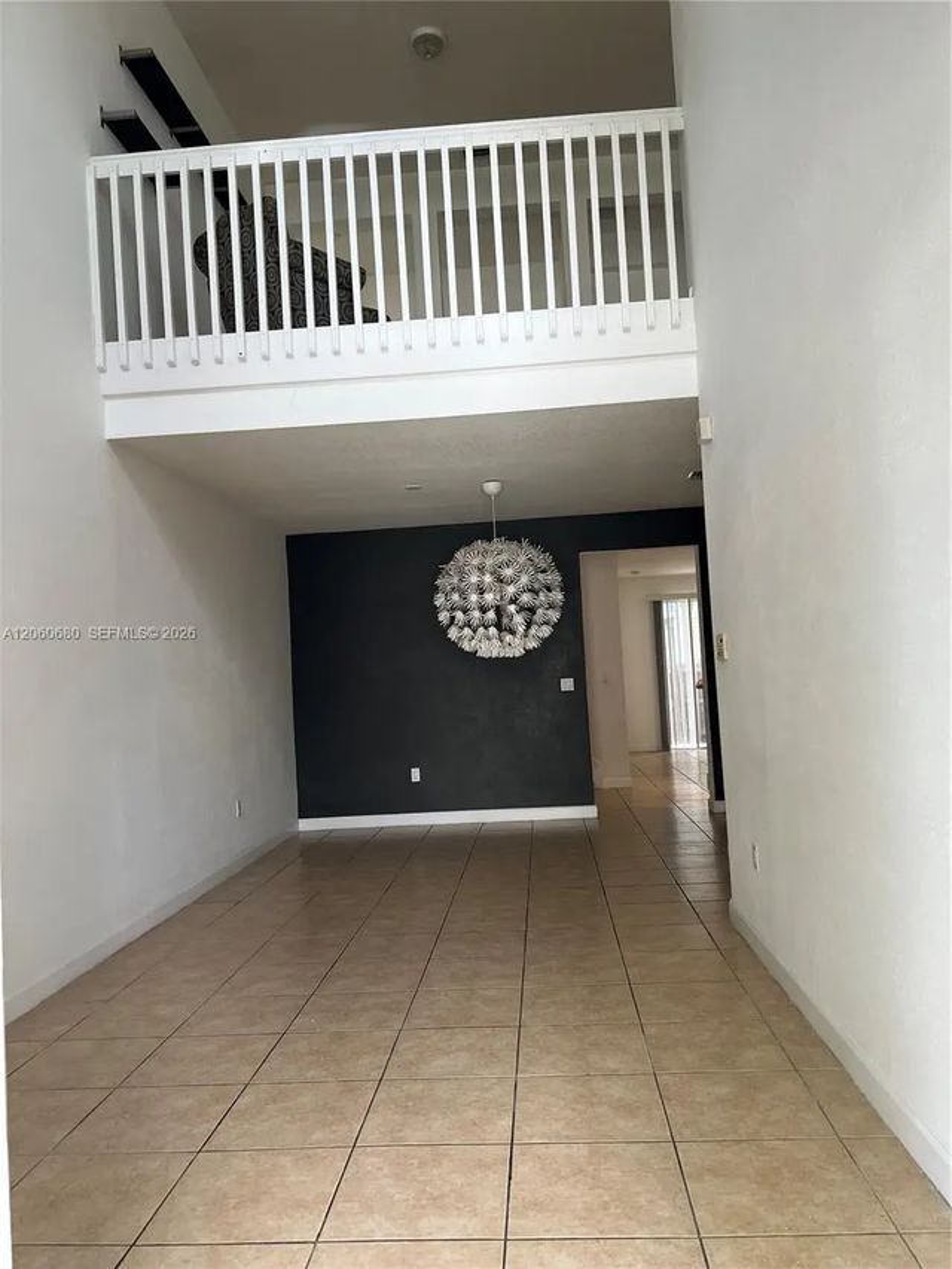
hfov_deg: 53.1
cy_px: 634
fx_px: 953
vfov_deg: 67.3
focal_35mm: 26
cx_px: 476
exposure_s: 1/121
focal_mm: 5.7
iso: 80
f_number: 1.5
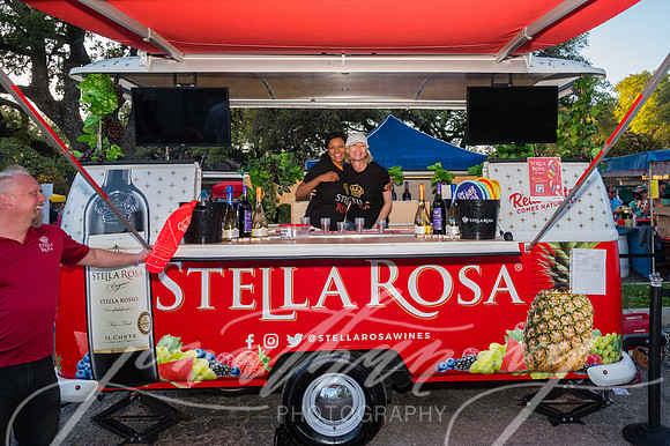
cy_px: 189
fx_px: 515
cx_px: 376
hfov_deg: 65.9
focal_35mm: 28
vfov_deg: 46.7
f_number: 4
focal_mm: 24
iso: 1600
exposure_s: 1/800
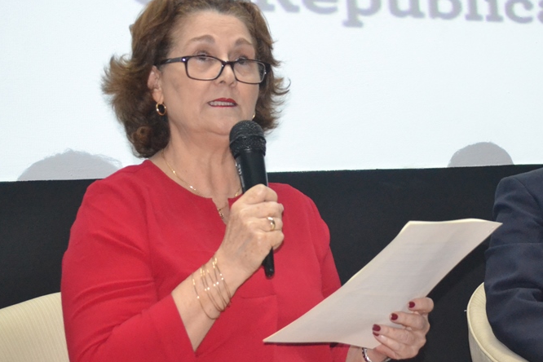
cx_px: 370
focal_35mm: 83
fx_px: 1252
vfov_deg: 16.4
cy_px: 159
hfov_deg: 24.3
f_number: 5
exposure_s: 1/60
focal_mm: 36
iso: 3200
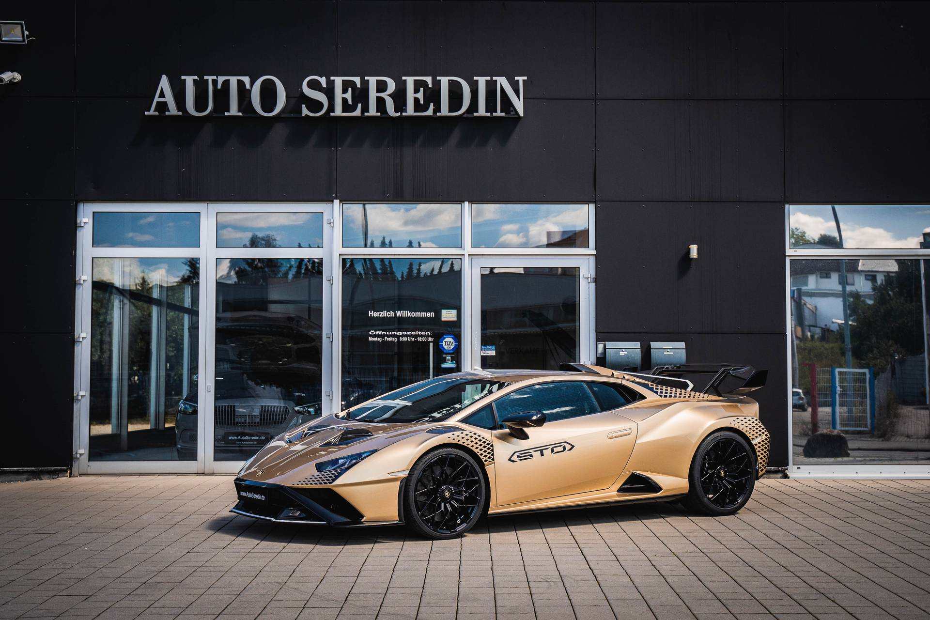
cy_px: 310
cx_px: 465
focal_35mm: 46
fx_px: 1188
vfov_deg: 29.2
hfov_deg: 42.7
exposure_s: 1/800
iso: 640
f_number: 4
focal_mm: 46
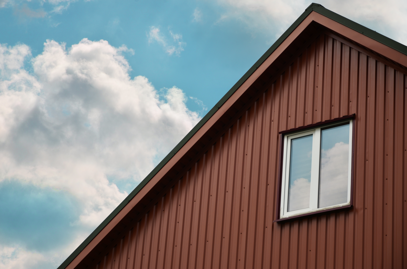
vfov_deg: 11.4
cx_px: 204
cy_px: 134
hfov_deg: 17.1
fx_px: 1354
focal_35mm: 120
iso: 100
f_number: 5.3
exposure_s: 1/320
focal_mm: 80
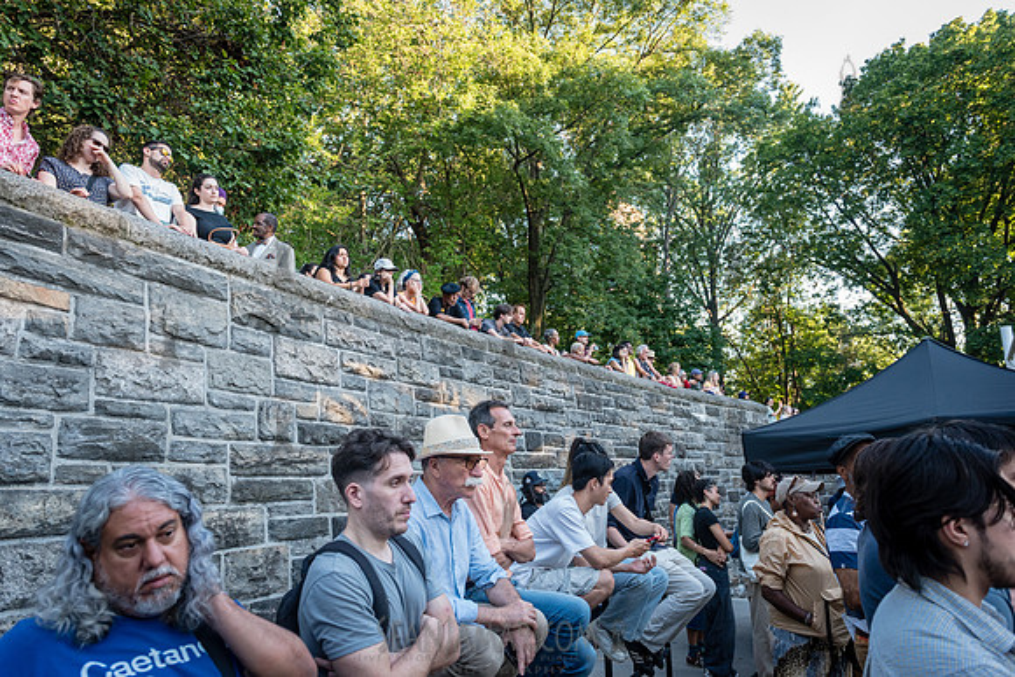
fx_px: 677
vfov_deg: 53.2
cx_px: 508
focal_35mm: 24
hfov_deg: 73.7
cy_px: 338
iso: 1000
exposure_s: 1/250
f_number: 4
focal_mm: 24
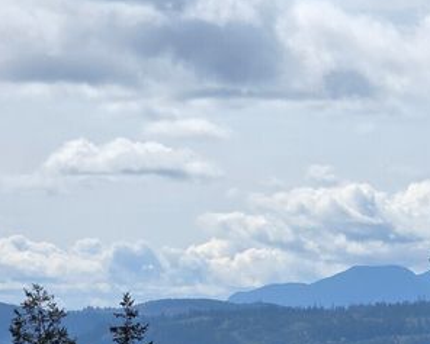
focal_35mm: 253
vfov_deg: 6.1
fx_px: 3221
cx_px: 267
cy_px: 221
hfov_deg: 7.6
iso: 64
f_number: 3.4
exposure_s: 1/2157
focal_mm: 18.6
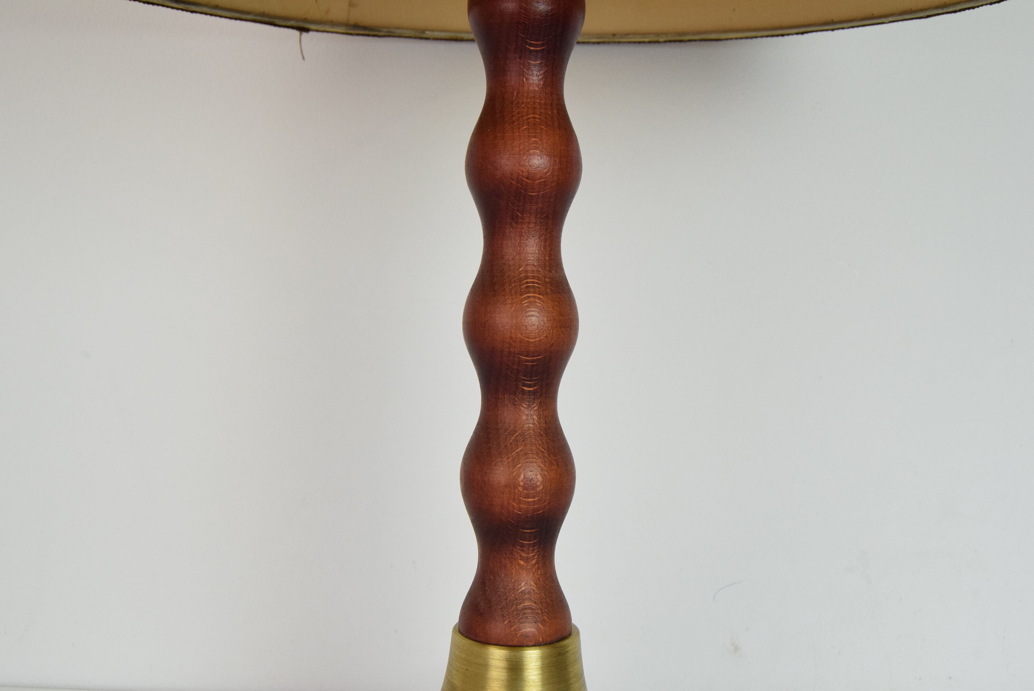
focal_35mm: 39
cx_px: 517
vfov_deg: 34.3
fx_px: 1121
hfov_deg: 49.5
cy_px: 346
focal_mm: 26
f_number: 9
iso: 1600
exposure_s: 1/320
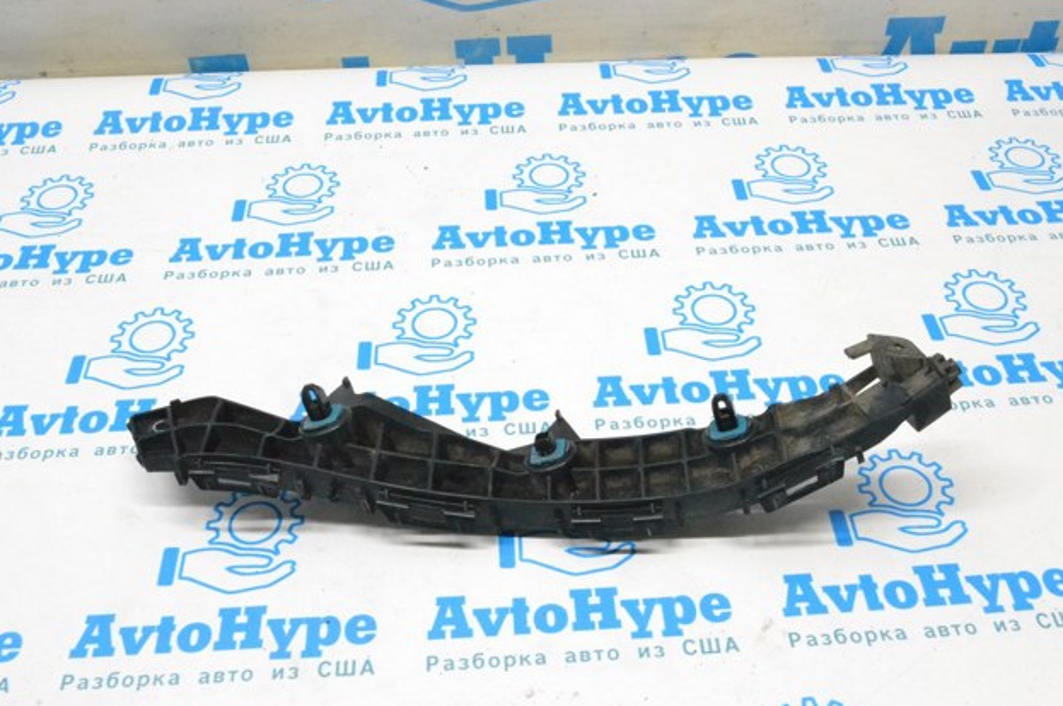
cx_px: 543
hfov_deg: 51.9
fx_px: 1091
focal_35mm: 37
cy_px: 358
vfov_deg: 35.9
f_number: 13
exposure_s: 1/100
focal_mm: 24
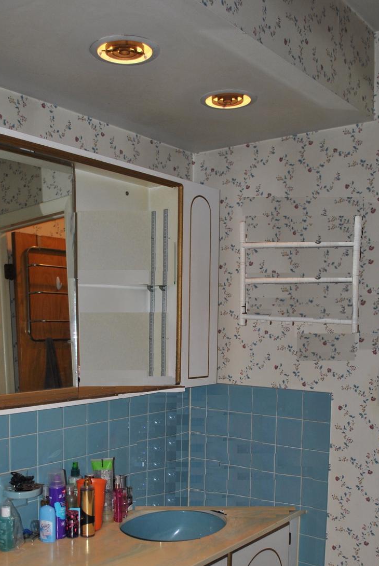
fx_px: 599
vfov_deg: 49.5
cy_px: 390
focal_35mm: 38
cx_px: 169
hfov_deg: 35.1
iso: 200
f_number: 3.5
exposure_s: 1/60
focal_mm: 18
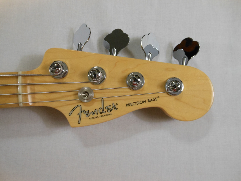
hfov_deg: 69.4
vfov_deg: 54.9
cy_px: 90
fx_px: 174
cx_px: 120
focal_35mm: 25
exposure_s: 1/30
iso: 320
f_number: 3.2
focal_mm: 4.5
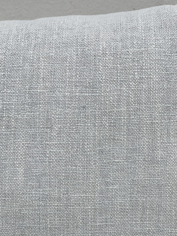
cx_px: 115
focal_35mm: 94
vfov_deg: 20.8
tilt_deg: -21.0
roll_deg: +0.3
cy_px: 162
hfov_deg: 15.7
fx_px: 641
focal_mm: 6
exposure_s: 1/571
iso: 20
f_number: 2
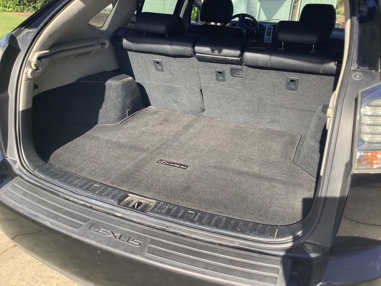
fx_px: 341
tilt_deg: -25.4
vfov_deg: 45.4
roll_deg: -3.2
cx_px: 190
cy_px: 143
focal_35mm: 31
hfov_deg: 58.4
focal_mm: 3.3
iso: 25
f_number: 2.4
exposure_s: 1/216
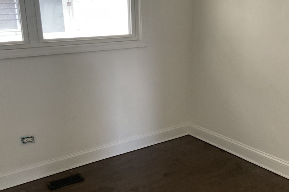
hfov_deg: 47.4
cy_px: 107
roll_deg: +0.9
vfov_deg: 32.6
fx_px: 329
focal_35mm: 41
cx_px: 143
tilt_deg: -15.9
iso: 250
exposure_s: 1/40
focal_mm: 3
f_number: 1.8
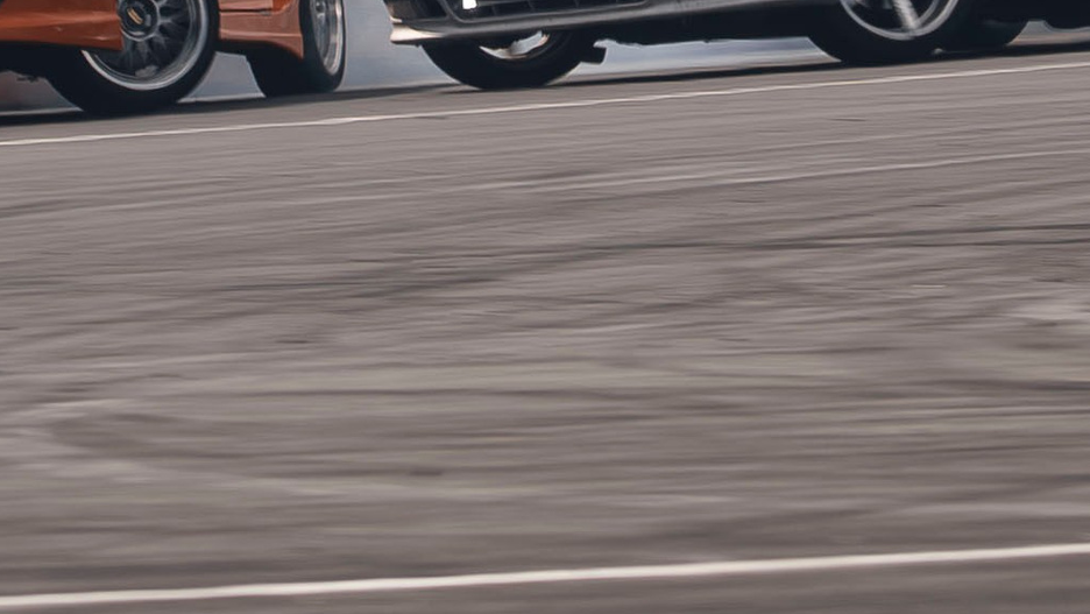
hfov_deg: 2.6
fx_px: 23705
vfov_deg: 1.5
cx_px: 726
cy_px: -125
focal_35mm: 820
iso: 100
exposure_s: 1/125
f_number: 10
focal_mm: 135
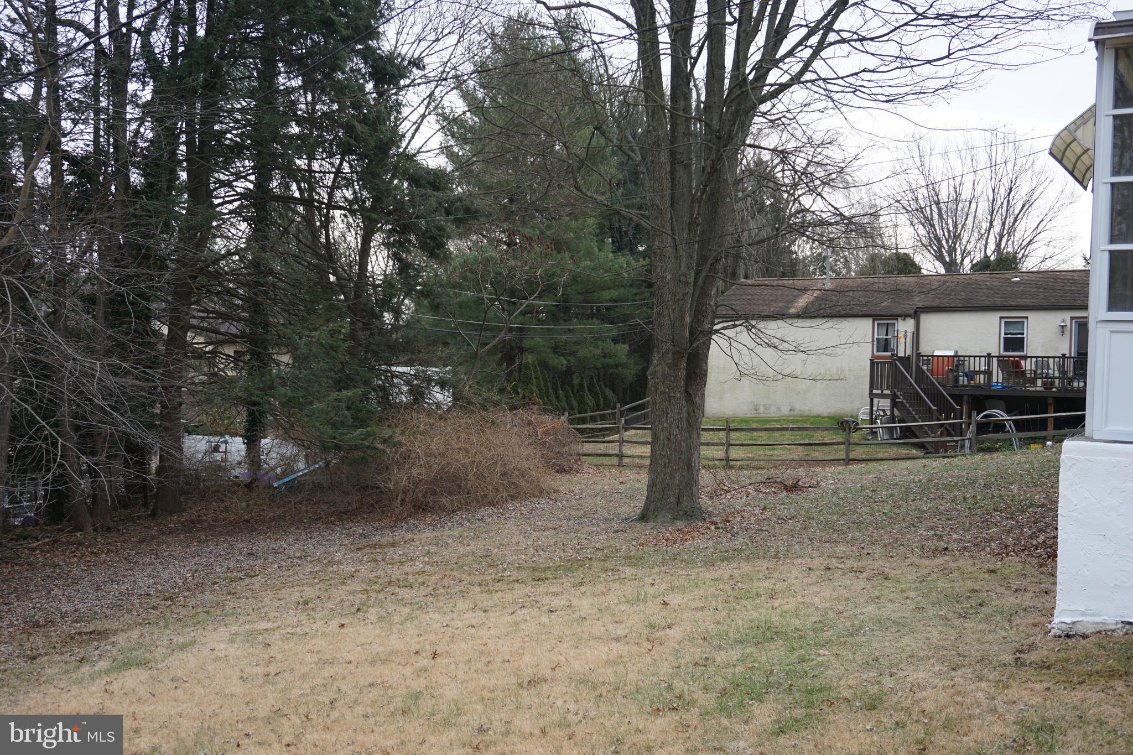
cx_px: 566
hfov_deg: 53.1
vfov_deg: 36.9
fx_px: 1133
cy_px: 378
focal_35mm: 36
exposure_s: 1/60
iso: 125
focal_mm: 24
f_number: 4.5
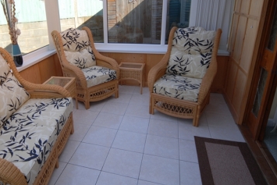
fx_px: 200
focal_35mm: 26
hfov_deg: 67.8
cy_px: 68
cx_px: 96
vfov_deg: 49.1
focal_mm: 12
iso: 100
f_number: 5.6
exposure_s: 1/125
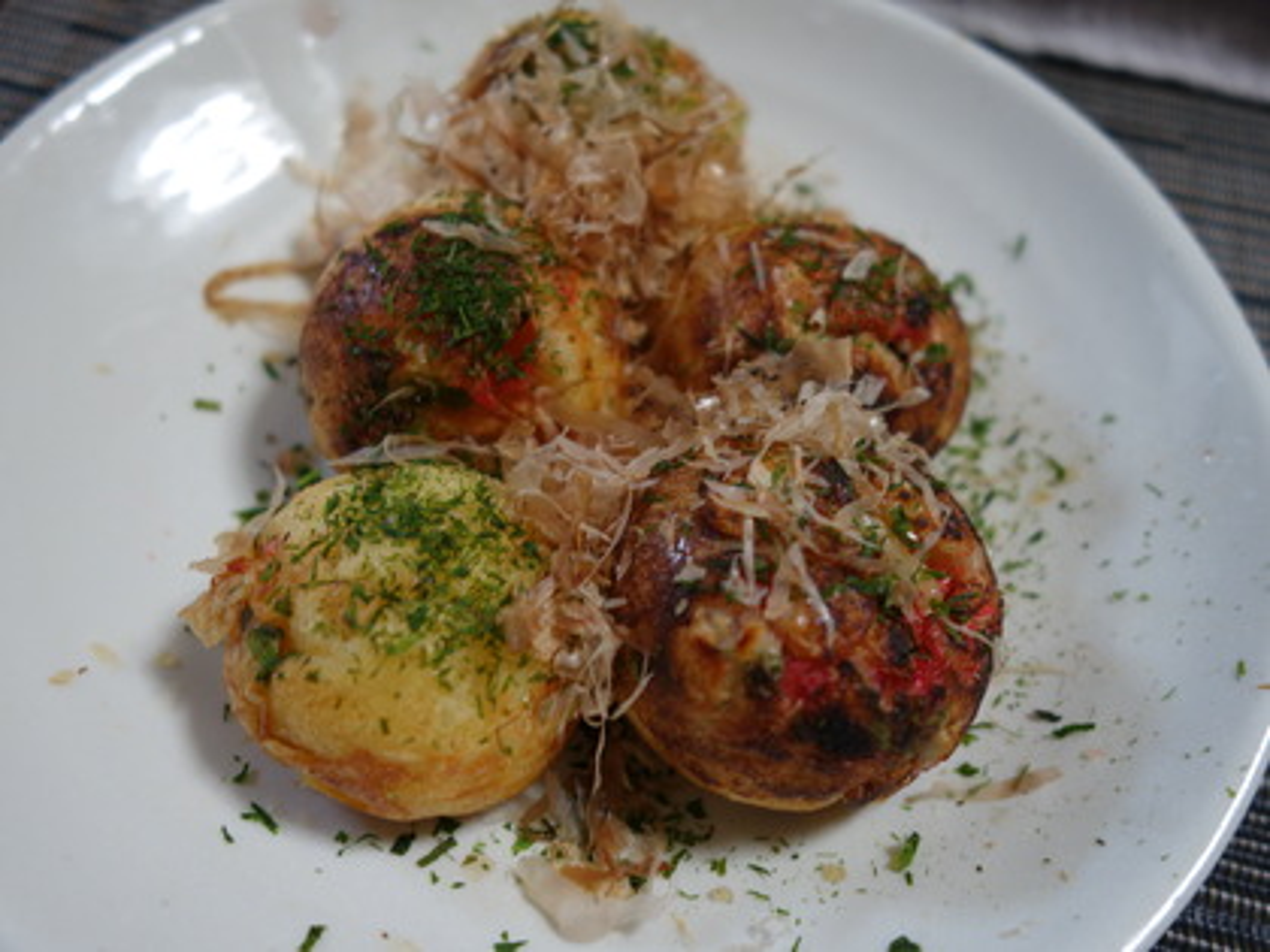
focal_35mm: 28
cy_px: 476
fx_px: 1027
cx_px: 635
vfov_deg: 49.7
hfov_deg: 63.4
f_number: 2.5
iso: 160
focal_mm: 10.4
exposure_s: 1/40
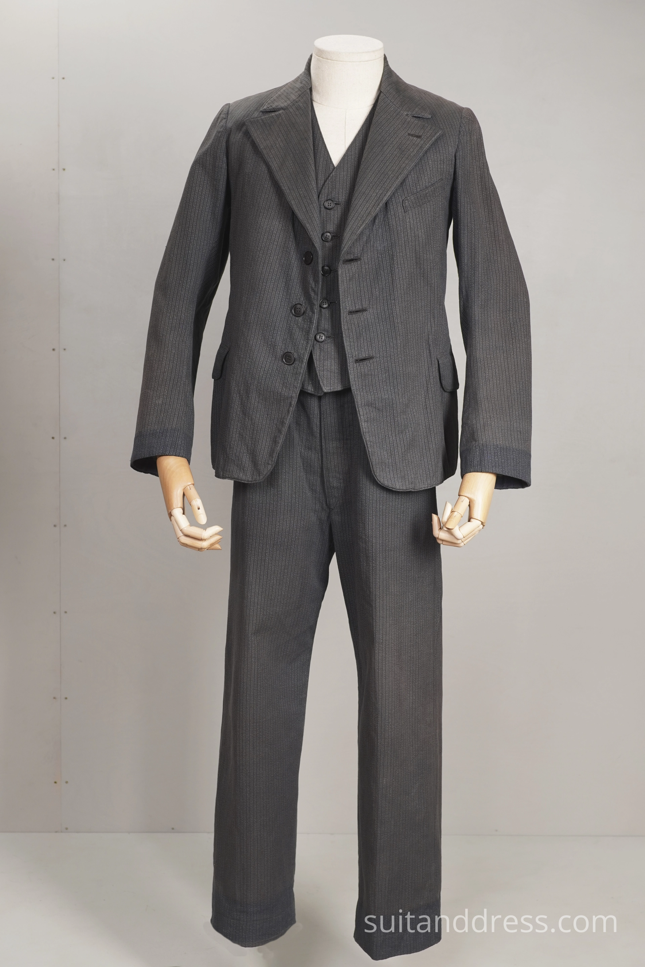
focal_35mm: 48
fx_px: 1290
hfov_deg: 28.1
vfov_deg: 41.1
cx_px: 322
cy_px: 484
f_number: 5.6
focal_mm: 32
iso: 320
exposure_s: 1/25
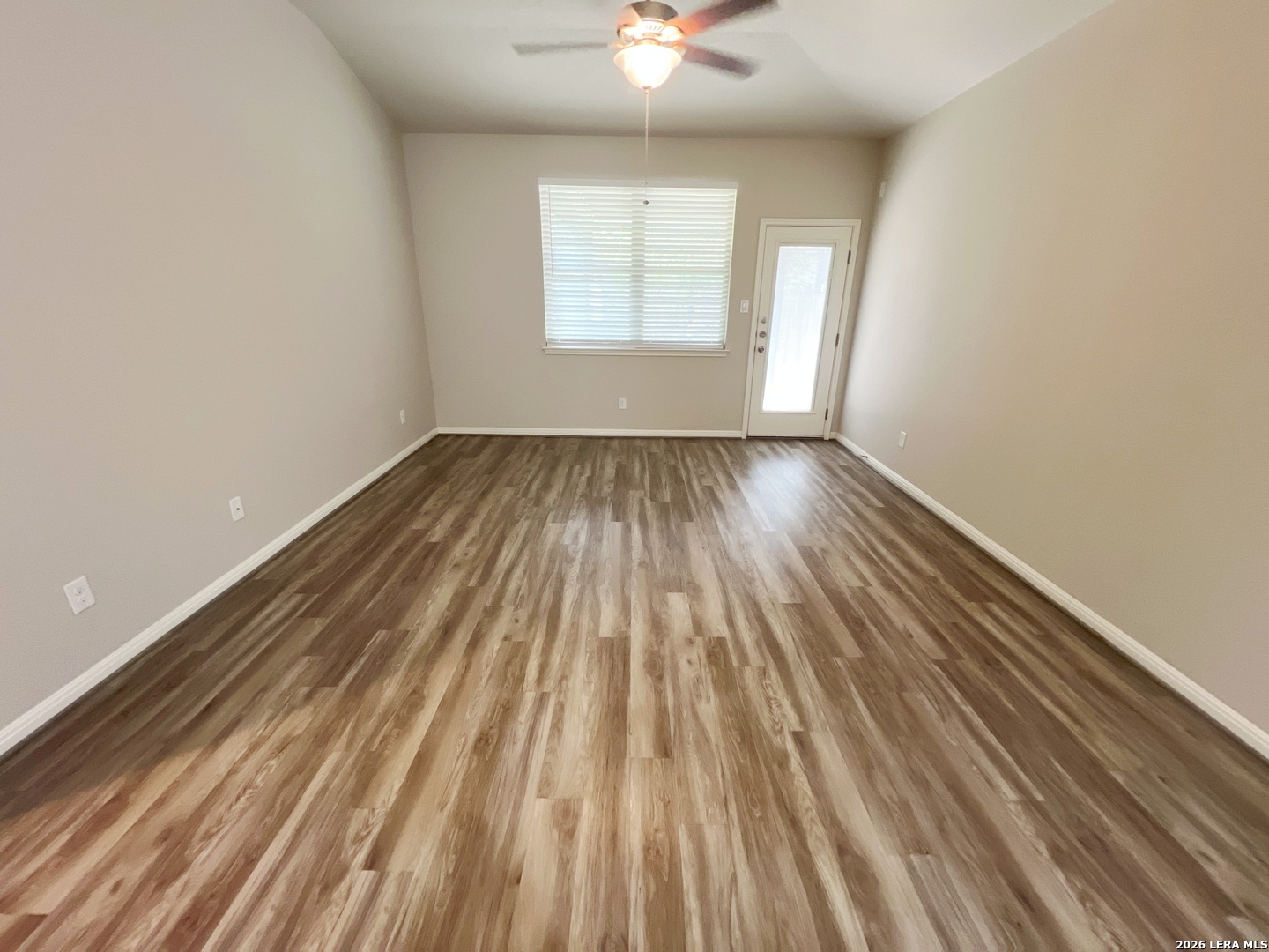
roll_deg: -1.8
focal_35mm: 13
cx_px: 634
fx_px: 477
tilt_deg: -20.8
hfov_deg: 106.2
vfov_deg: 89.9
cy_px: 476
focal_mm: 1.57
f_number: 1.8
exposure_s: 1/60
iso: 500
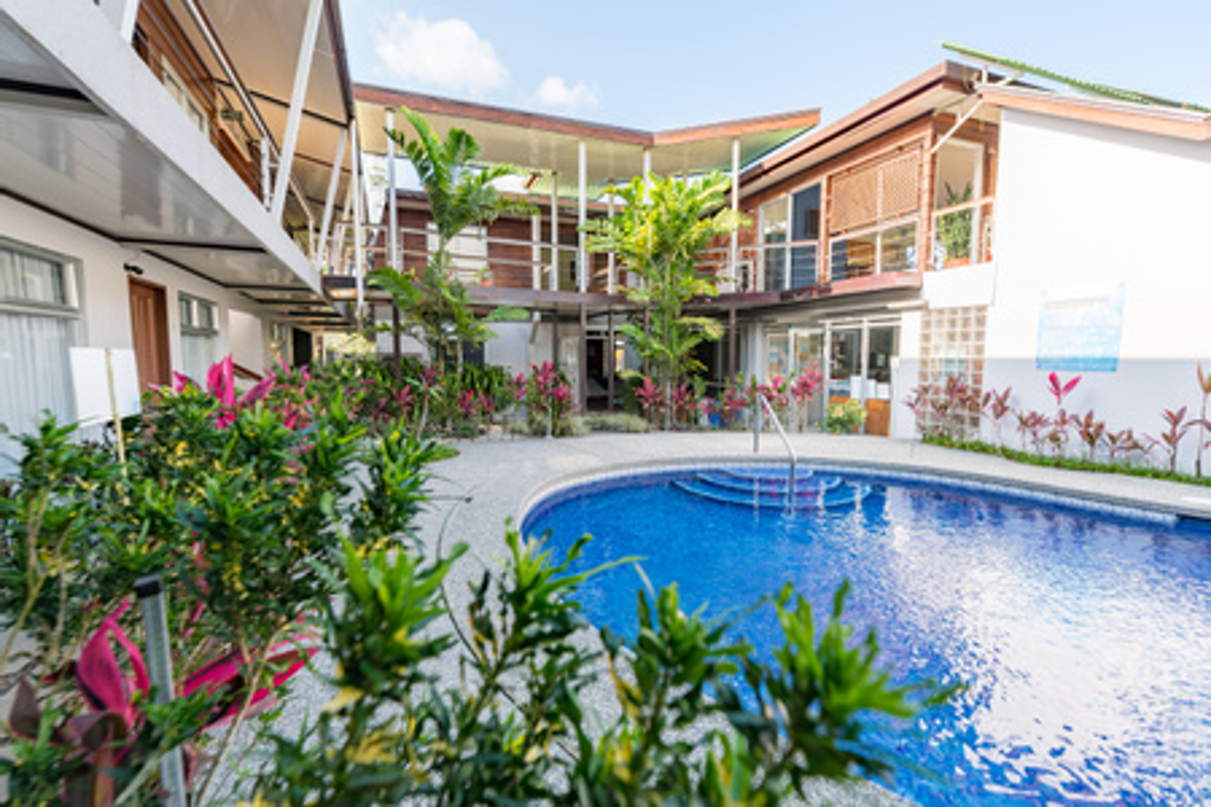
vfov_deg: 77.3
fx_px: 505
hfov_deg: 100.4
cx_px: 606
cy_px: 404
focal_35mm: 15
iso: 100
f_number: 4
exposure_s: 1/400
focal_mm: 15
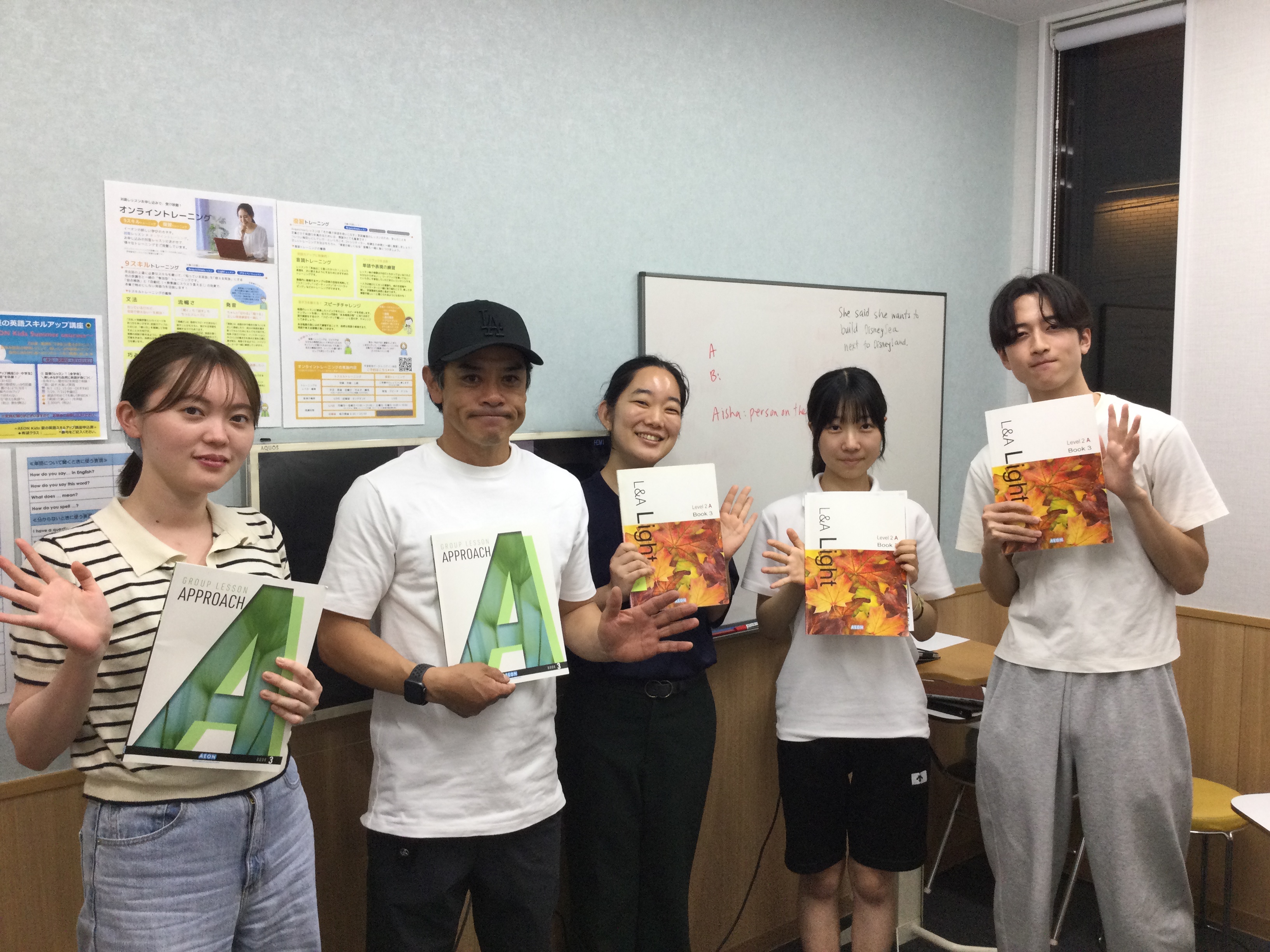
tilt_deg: -5.2
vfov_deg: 45.4
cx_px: 635
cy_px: 476
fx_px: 1137
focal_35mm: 31
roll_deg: -1.4
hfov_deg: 58.4
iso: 25
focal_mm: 3.3
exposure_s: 1/30
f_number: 2.4
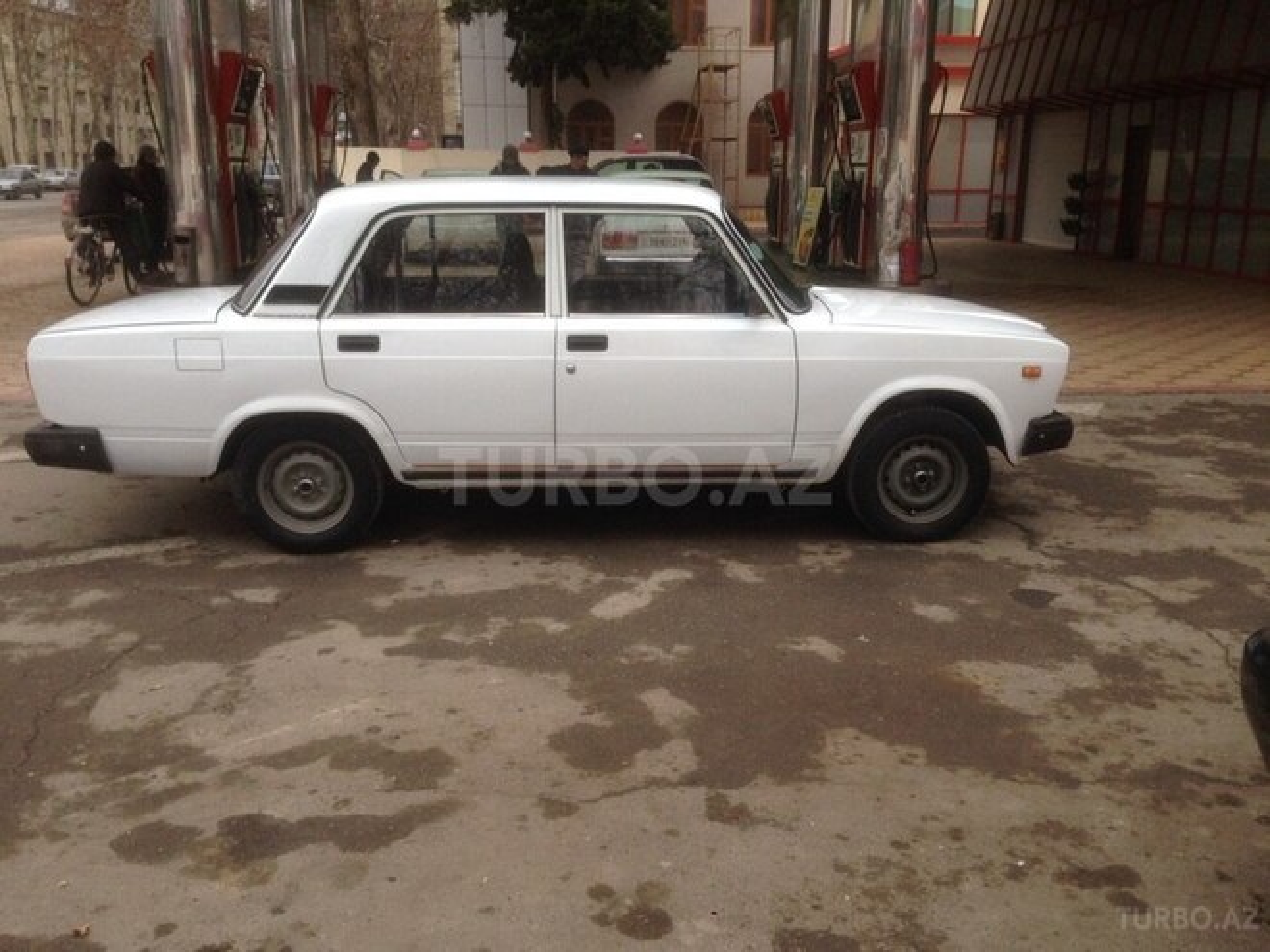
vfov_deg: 42.9
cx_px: 635
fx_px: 1211
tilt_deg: -13.3
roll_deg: -2.1
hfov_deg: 55.4
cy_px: 476
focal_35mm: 33
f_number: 2.4
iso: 50
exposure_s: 1/120
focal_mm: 4.12
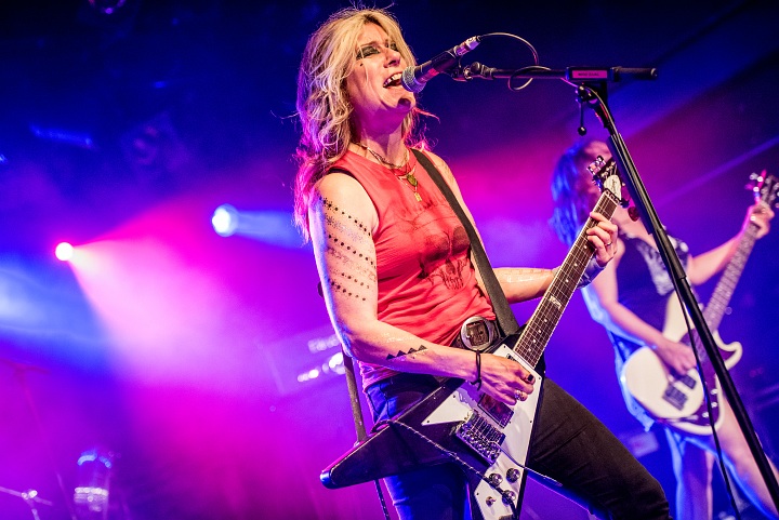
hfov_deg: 28.8
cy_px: 260
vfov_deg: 19.5
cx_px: 390
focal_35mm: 70
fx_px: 1516
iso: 4000
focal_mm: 70
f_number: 2.8
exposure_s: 1/100
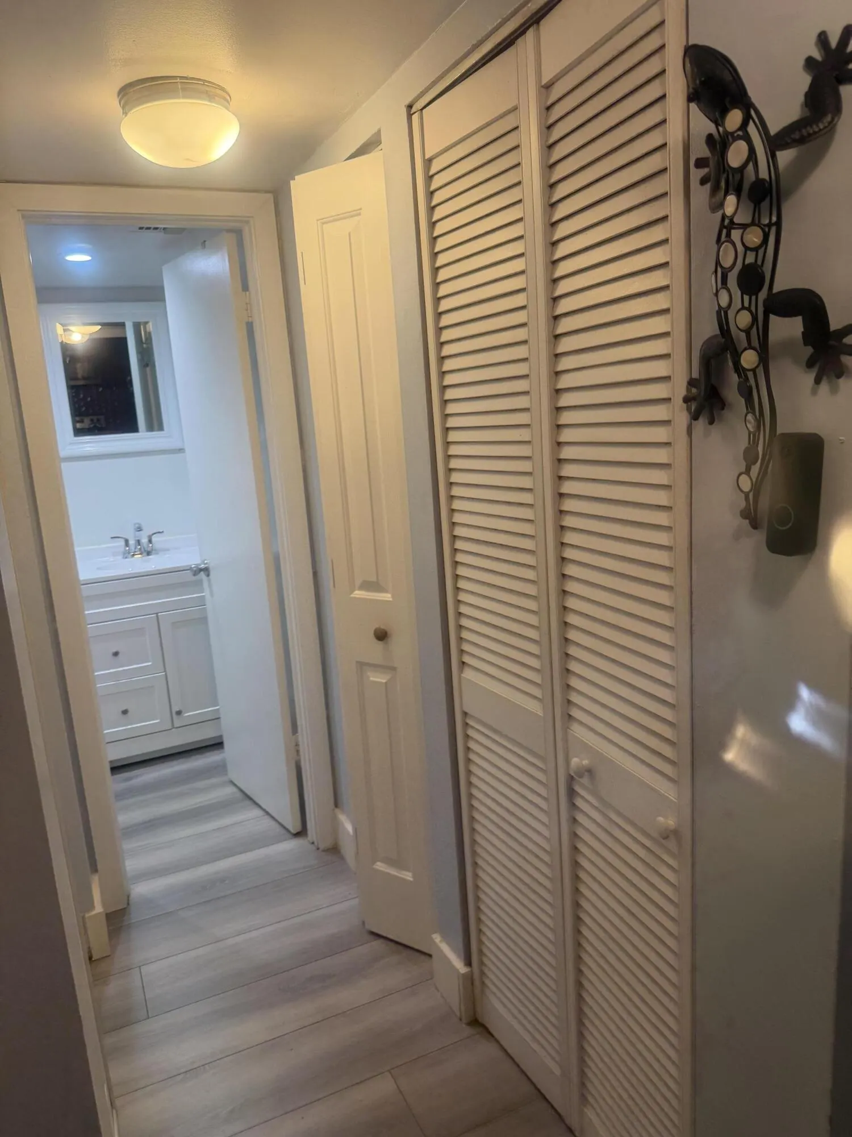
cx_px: 426
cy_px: 568
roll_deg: +3.8
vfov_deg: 71.6
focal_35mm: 24
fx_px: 788
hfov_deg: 56.8
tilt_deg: -10.9
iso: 100
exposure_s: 1/120
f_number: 1.78
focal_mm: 6.76
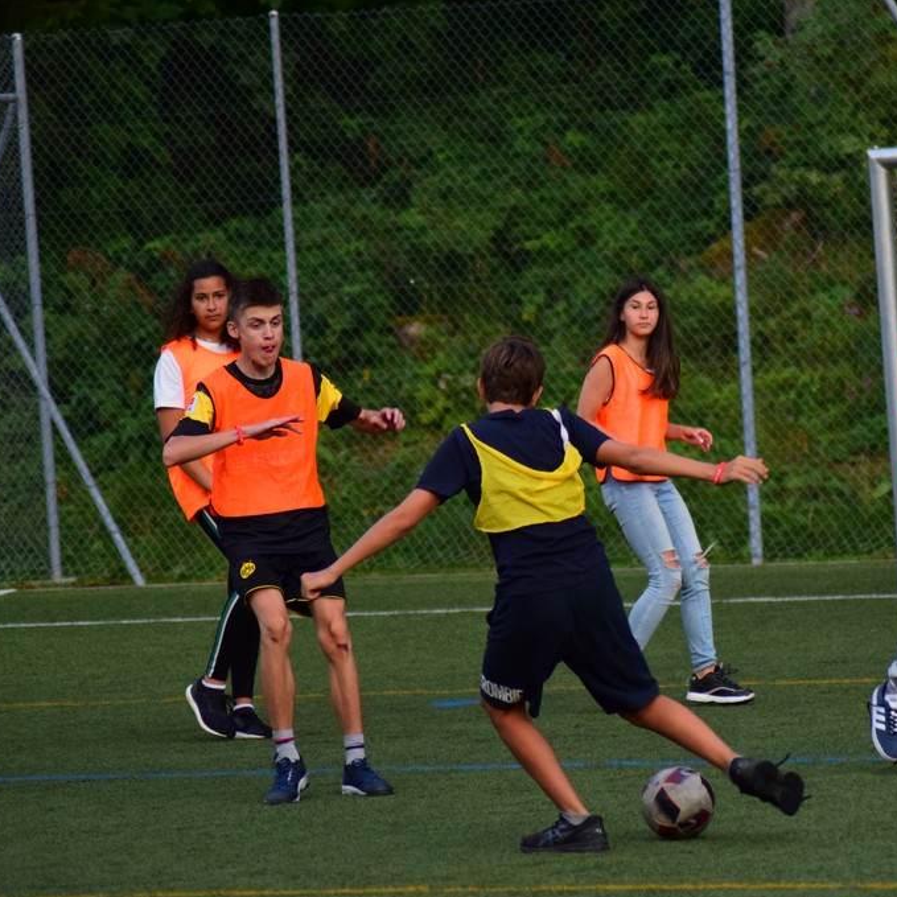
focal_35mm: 269
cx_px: 638
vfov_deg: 6.5
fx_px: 7886
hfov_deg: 6.5
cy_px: 448
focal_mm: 140
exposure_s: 1/320
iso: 1600
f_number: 4.2
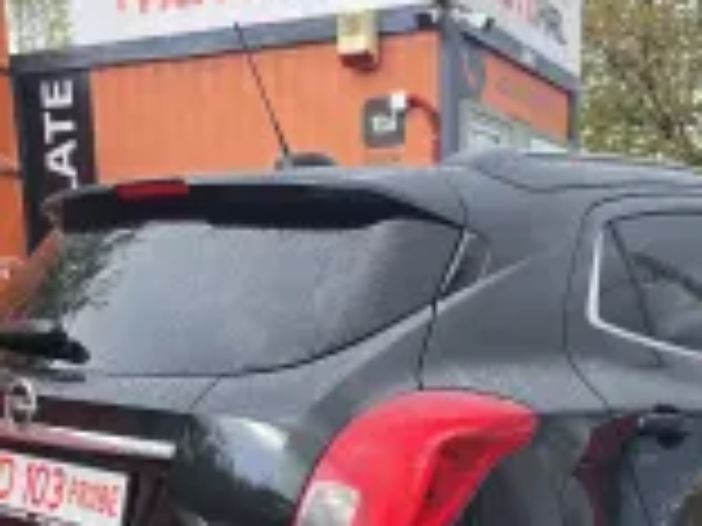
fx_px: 1075
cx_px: 387
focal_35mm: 53
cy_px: 522
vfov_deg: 26.1
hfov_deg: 36.1
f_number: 1.7
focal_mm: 6.3
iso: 12
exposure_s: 1/180
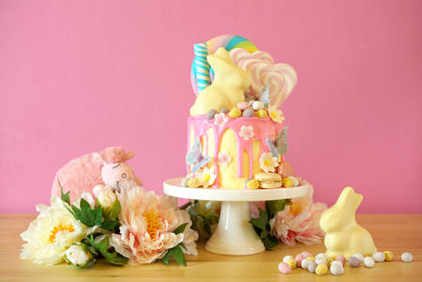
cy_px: 141
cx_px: 211
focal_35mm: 50
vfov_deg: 27.0
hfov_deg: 39.6
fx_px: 586
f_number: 2.8
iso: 125
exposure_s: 1/30
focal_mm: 50
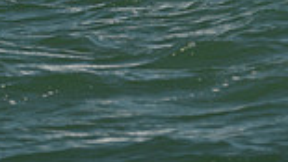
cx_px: 68
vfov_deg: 2.4
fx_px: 3748
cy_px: -343
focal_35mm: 491
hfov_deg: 4.4
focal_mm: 125
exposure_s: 1/800
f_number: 5.6
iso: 250
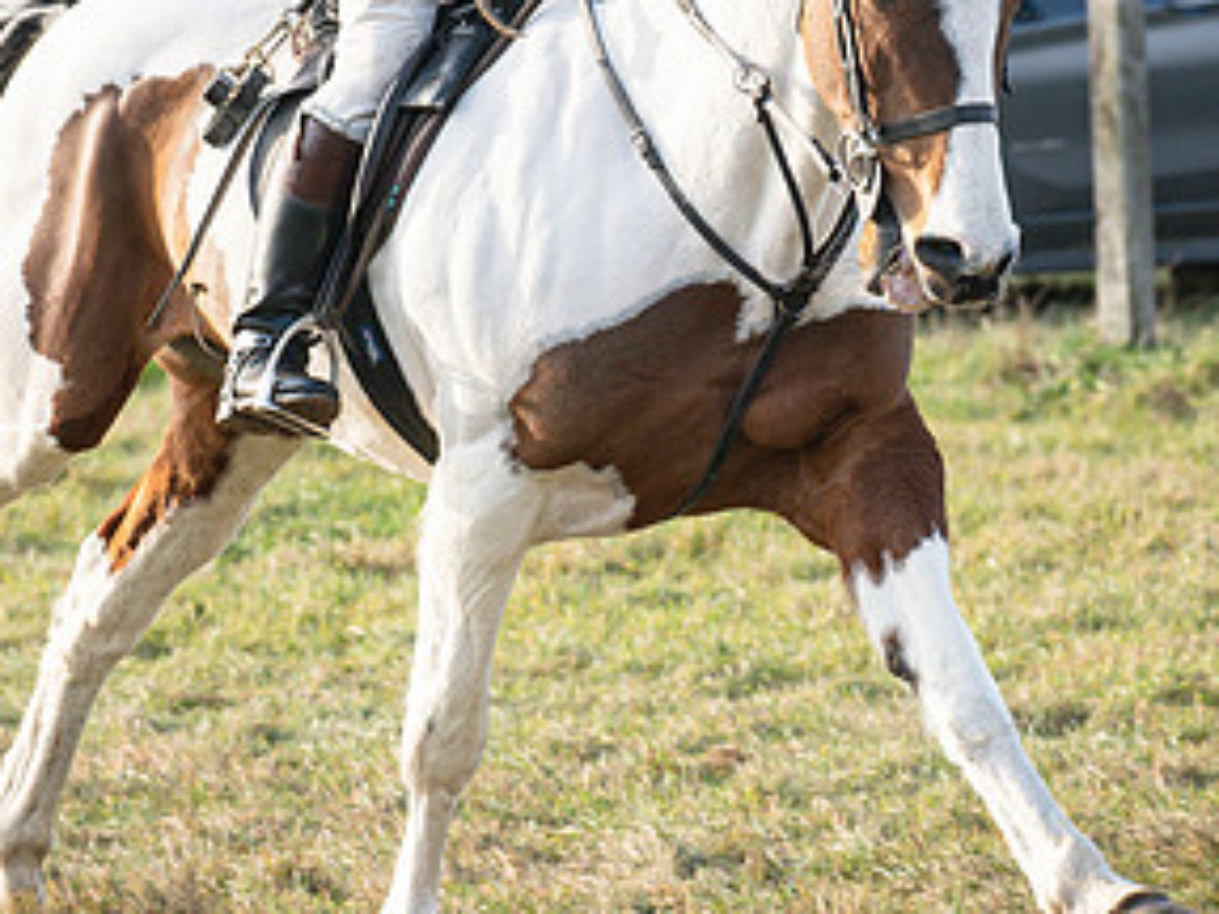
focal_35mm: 434
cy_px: 208
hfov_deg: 4.6
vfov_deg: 3.4
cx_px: 549
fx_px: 15283
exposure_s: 1/850
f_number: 5
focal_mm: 135
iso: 400
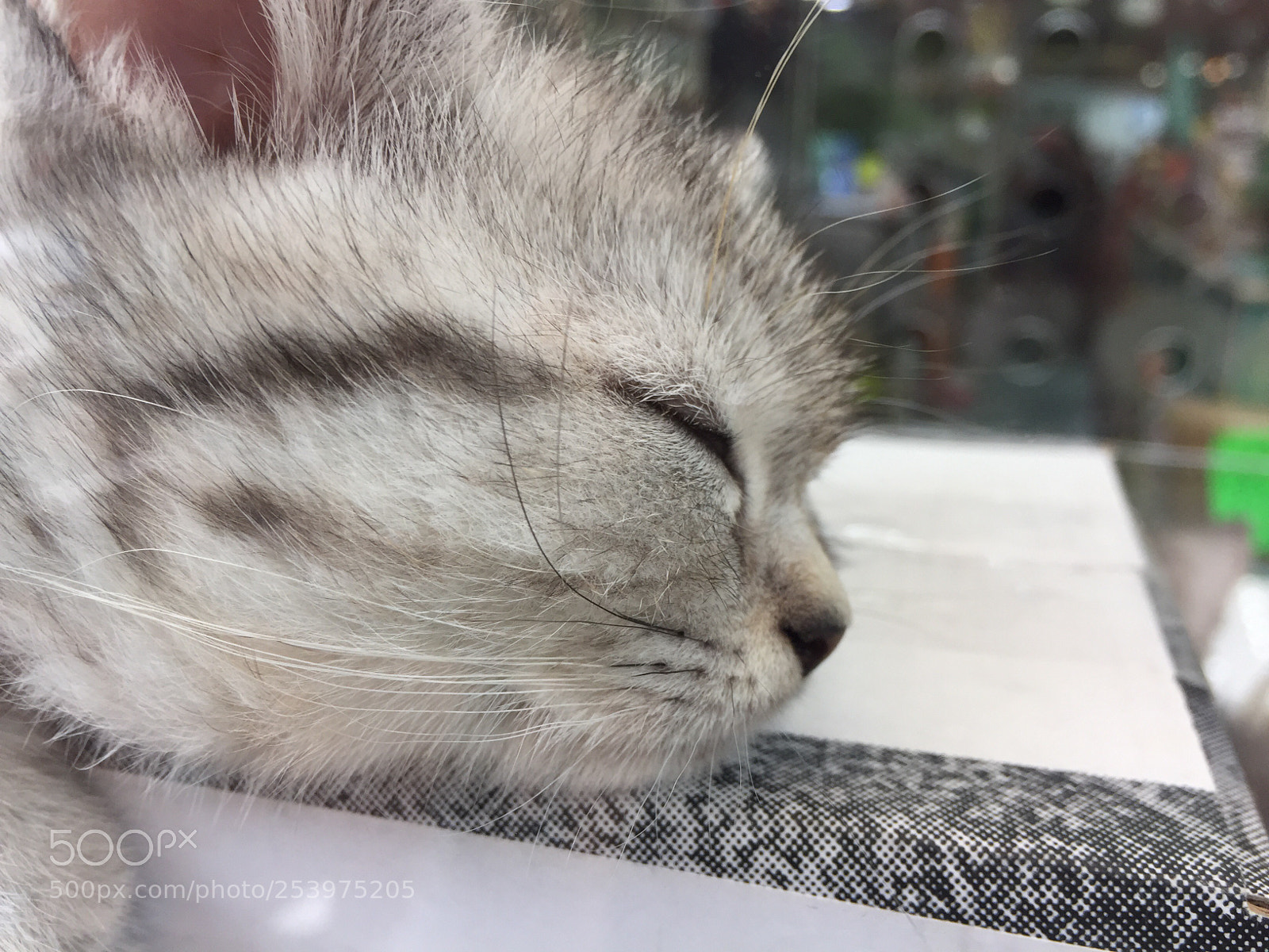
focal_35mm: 29
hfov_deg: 61.7
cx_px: 634
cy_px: 476
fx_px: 1063
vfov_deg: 48.2
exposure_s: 1/100
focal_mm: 4.15
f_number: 2.2
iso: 50
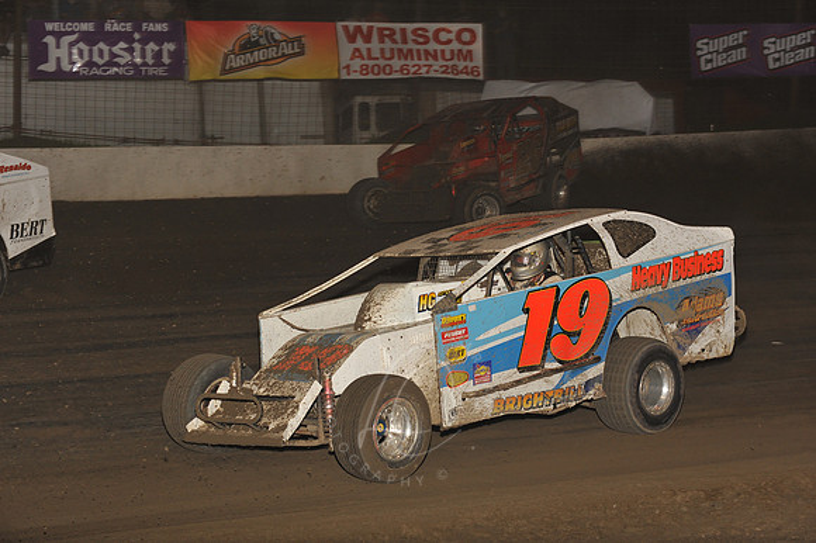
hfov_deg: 22.2
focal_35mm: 92
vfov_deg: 14.8
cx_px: 408
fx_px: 2084
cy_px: 272
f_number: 6.3
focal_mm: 92
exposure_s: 1/320
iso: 800
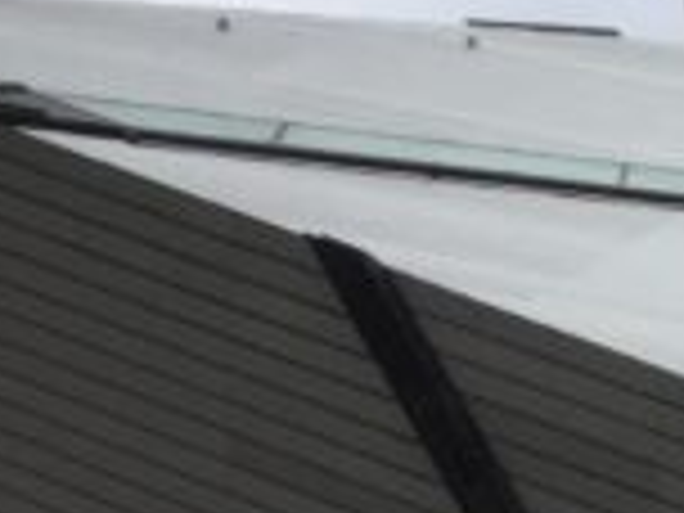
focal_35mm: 209
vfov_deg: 6.9
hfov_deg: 8.5
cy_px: 1008
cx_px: 1728
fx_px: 4130
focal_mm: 3.3
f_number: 2.4
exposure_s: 1/485
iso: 25
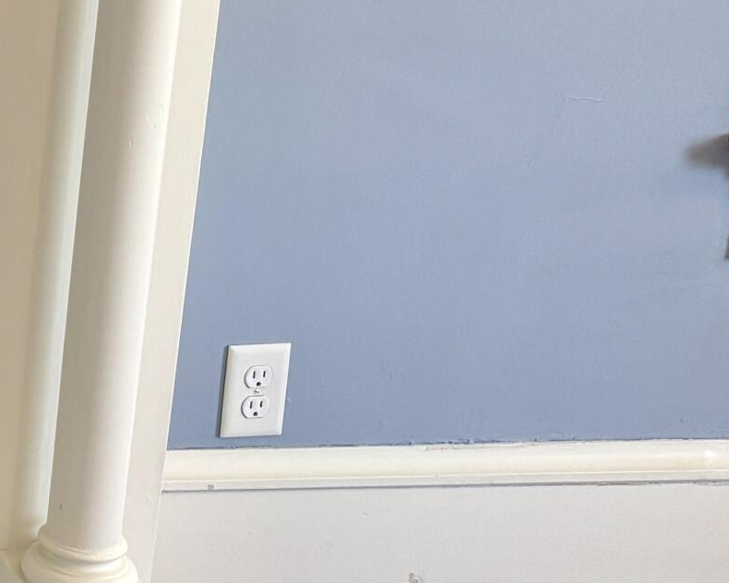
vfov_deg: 17.2
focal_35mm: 89
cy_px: 136
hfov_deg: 17.1
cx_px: -636
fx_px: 1920
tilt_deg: -17.3
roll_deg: -0.5
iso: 160
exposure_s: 1/60
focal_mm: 6.76
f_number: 1.78
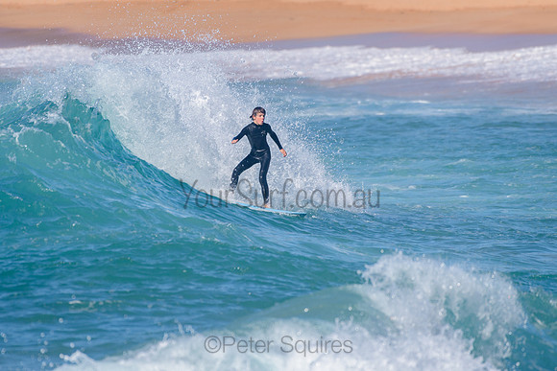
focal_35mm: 613
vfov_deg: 2.2
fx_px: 9483
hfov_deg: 3.4
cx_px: 271
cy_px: 144
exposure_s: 1/2000
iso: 160
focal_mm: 500
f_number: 5.6
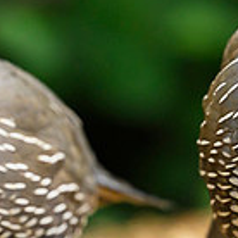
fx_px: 16257
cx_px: 441
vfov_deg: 0.8
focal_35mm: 2090
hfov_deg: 0.8
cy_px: -57
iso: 800
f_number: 4
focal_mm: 400
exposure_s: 1/400
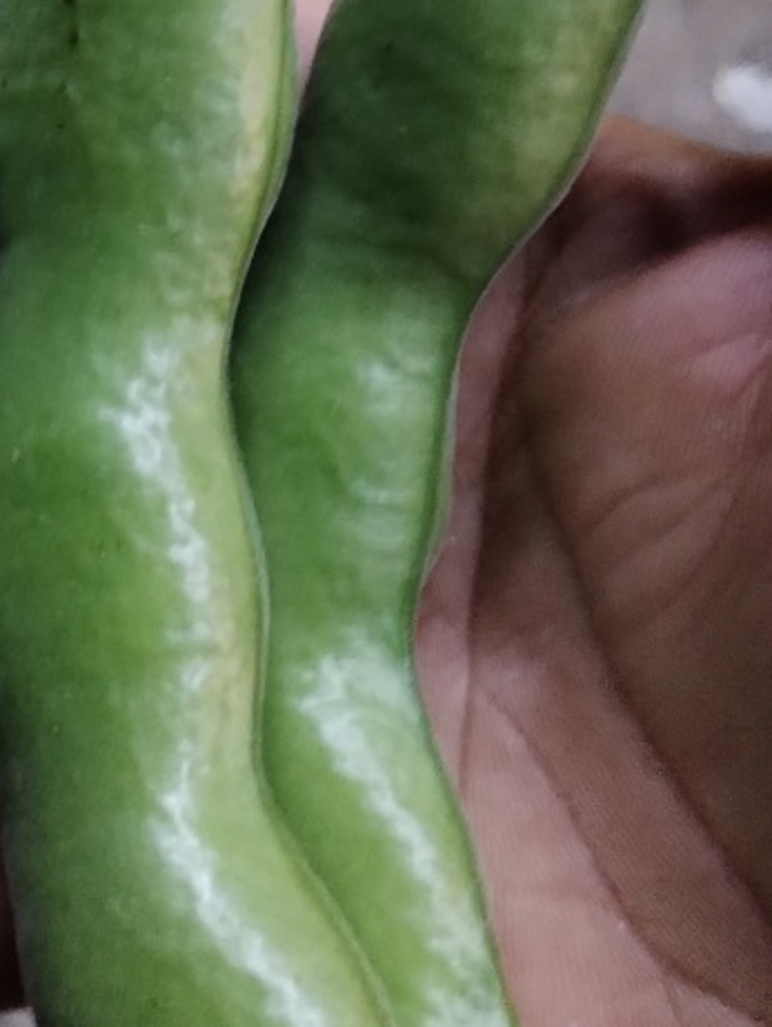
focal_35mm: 60
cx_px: -13
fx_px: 1783
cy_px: 328
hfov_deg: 23.3
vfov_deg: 31.9
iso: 1565
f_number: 1.8
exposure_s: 1/33.3
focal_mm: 4.25
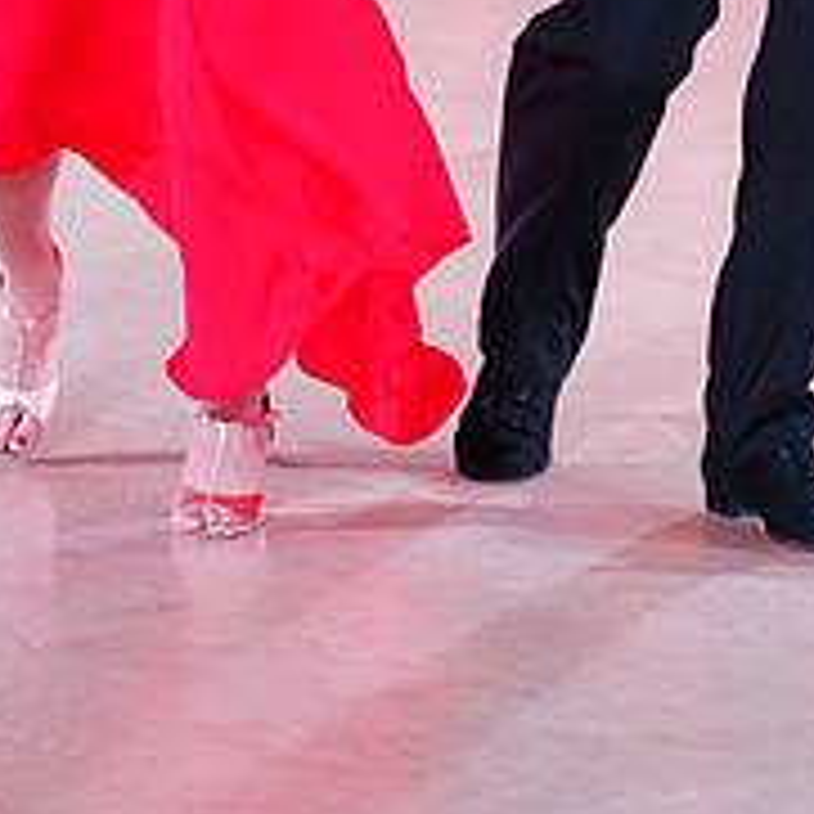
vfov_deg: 7.1
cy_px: -423
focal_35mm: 242
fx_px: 6438
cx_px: 416
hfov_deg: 7.2
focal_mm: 89
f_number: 2.8
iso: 2000
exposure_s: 1/500
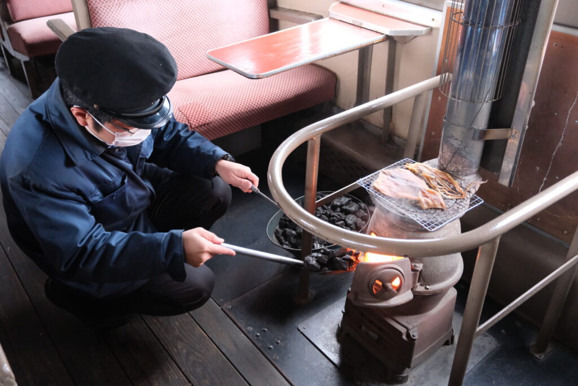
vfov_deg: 42.3
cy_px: 193
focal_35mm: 31
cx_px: 289
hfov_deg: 60.3
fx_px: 498
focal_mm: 20.8
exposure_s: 1/200
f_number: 3.2
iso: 6400
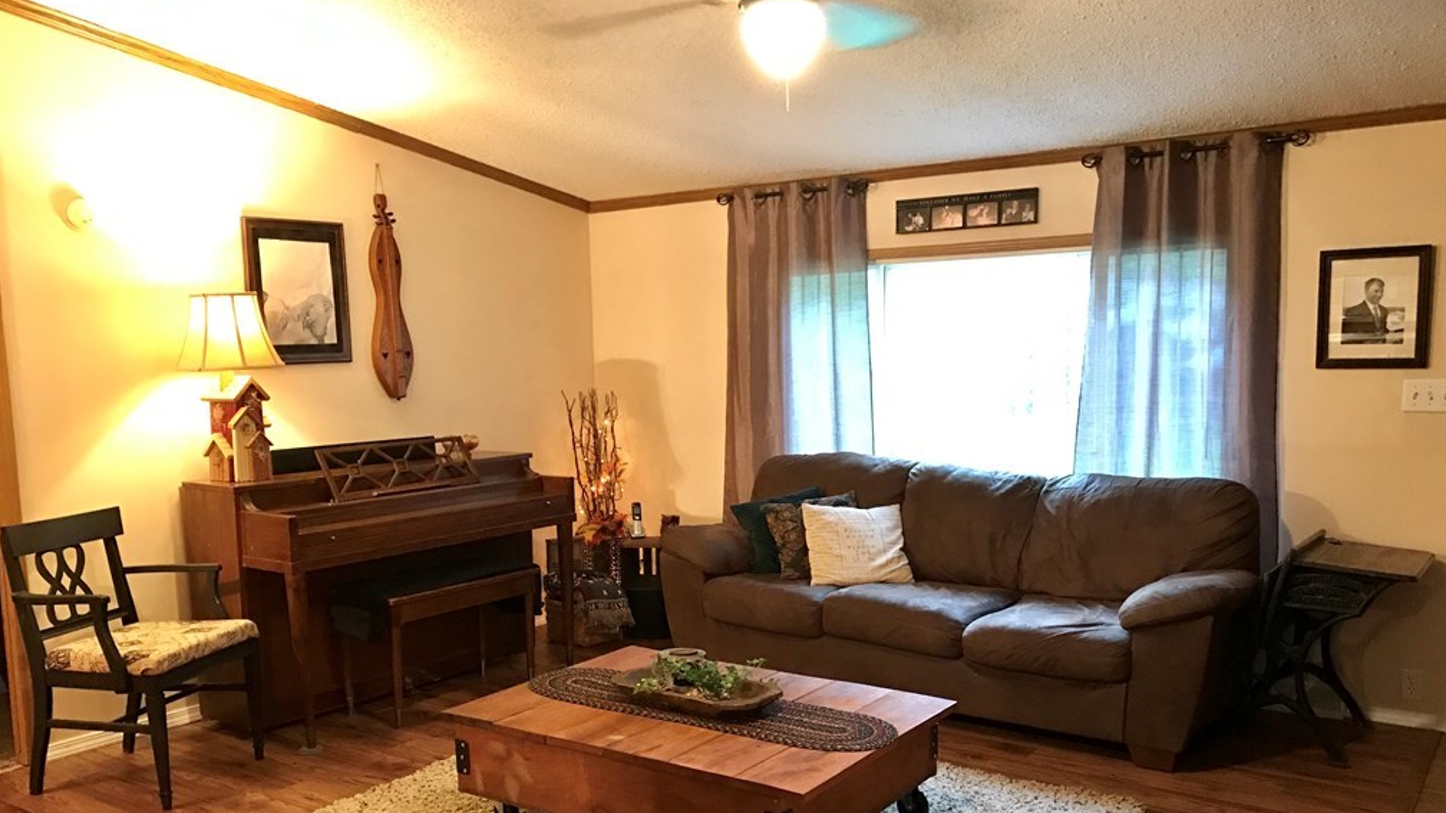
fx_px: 1189
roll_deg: +1.3
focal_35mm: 31
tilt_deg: -8.4
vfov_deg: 37.5
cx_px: 716
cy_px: 509
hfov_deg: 62.6
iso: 100
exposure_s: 1/7
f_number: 1.8
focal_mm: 3.99
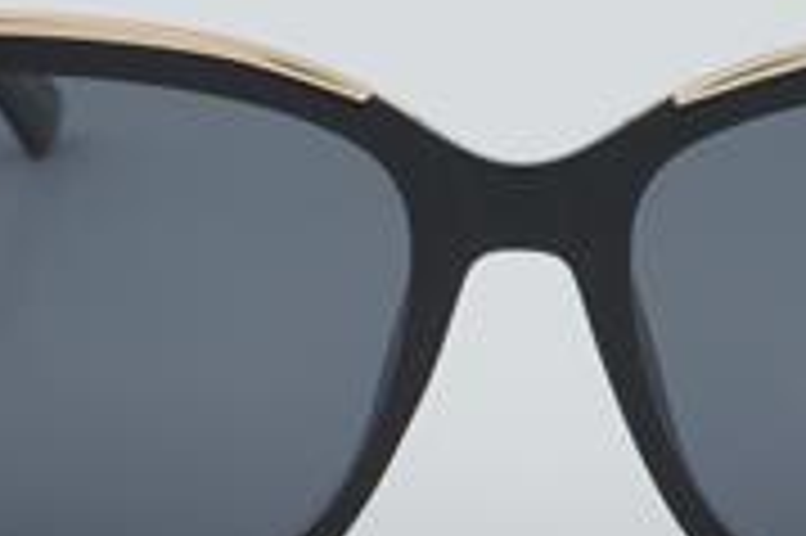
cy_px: 293
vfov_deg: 7.4
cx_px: 522
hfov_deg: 11.2
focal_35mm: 184
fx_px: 4118
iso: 100
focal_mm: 55
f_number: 32
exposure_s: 1/4
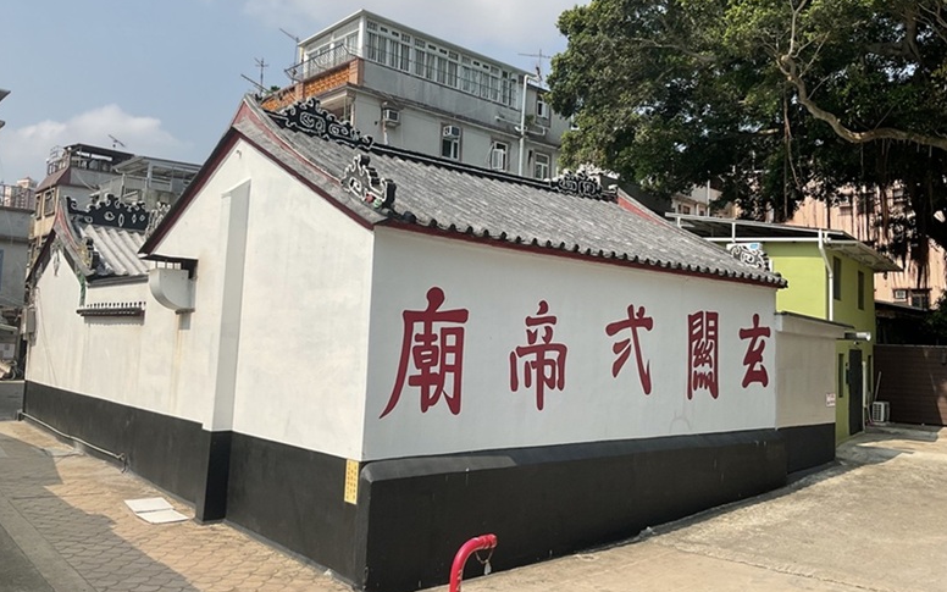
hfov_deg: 61.2
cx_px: 473
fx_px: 800
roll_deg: -1.2
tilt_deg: +3.4
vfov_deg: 40.6
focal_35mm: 31
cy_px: 282
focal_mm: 3
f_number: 1.8
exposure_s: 1/2801
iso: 16
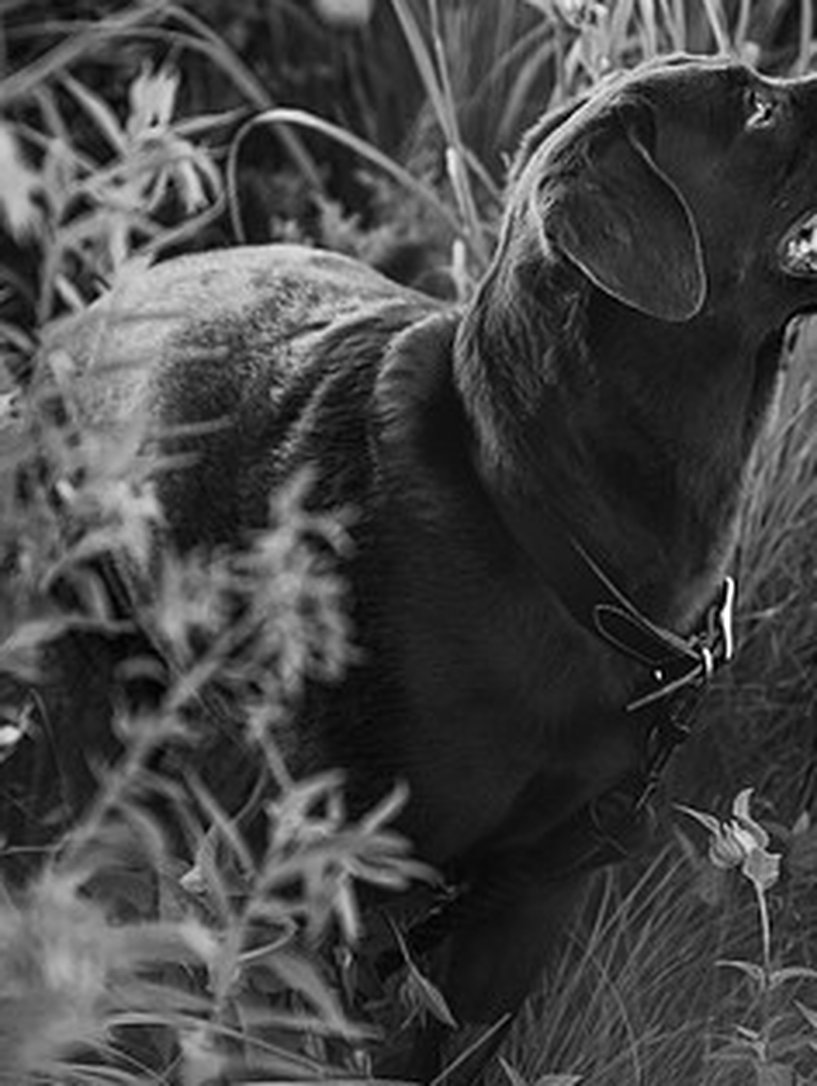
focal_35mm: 138
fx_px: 4337
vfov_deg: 14.3
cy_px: 552
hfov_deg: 10.8
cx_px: 362
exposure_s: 1/500
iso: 320
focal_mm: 67
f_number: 3.2
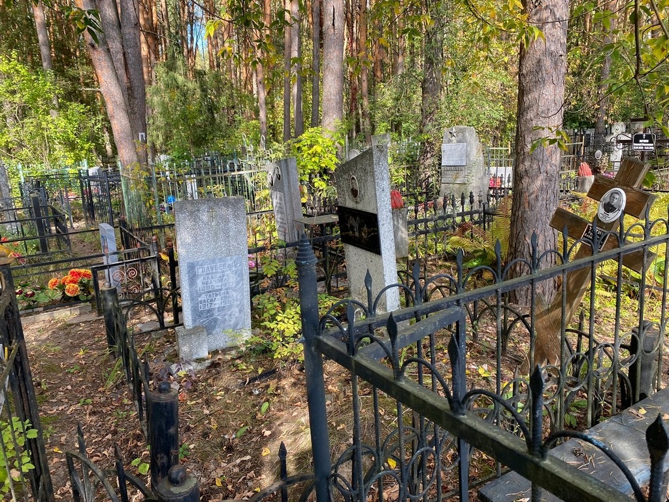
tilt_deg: -13.1
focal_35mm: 26
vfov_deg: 53.1
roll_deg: +2.2
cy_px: 251
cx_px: 334
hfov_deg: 67.3
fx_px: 502
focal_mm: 4.25
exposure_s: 1/220
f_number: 1.8
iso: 32
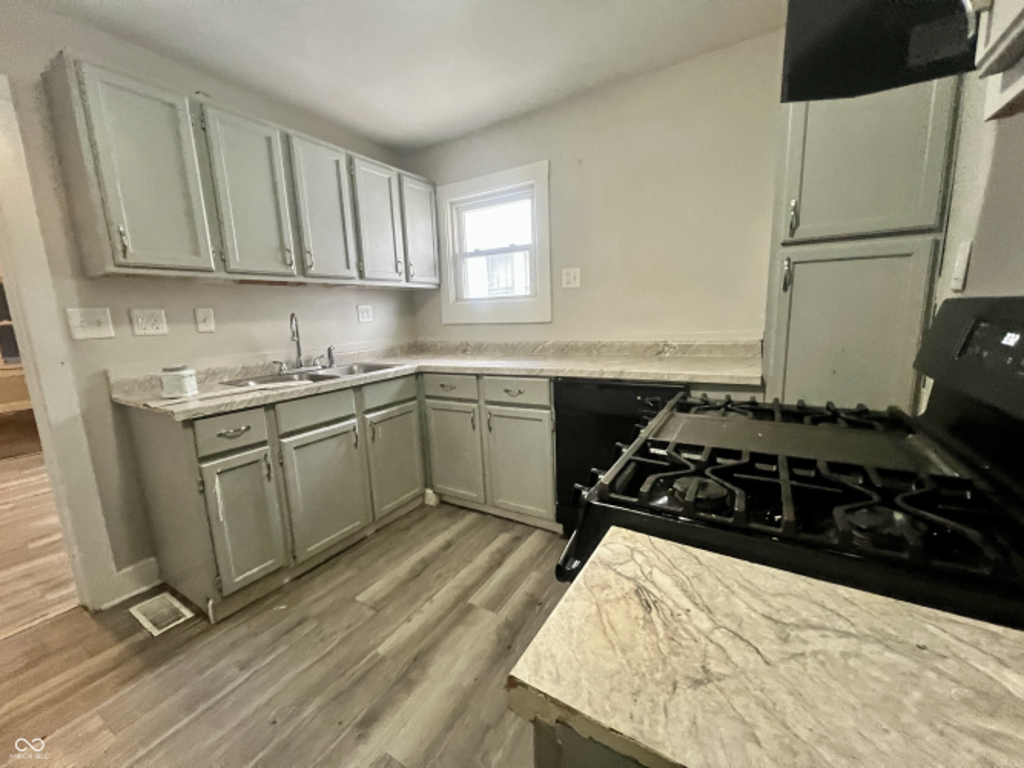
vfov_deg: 89.9
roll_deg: +2.4
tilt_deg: -9.2
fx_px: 384
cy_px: 384
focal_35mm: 13
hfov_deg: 106.2
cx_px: 512
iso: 800
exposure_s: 1/60
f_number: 1.8
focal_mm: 1.57
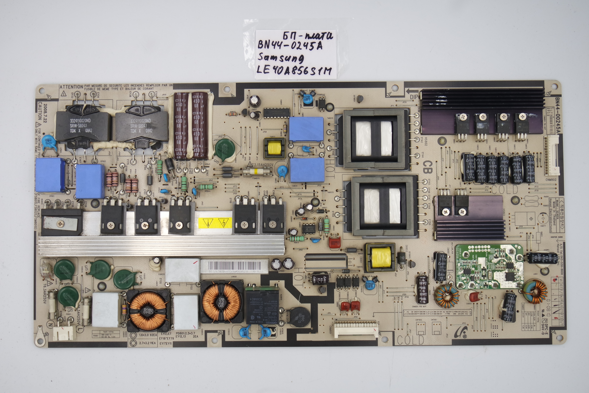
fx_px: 703
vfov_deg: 31.2
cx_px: 294
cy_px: 196
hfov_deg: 45.4
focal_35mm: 43
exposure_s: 1/100
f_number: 4.5
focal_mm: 16
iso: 160
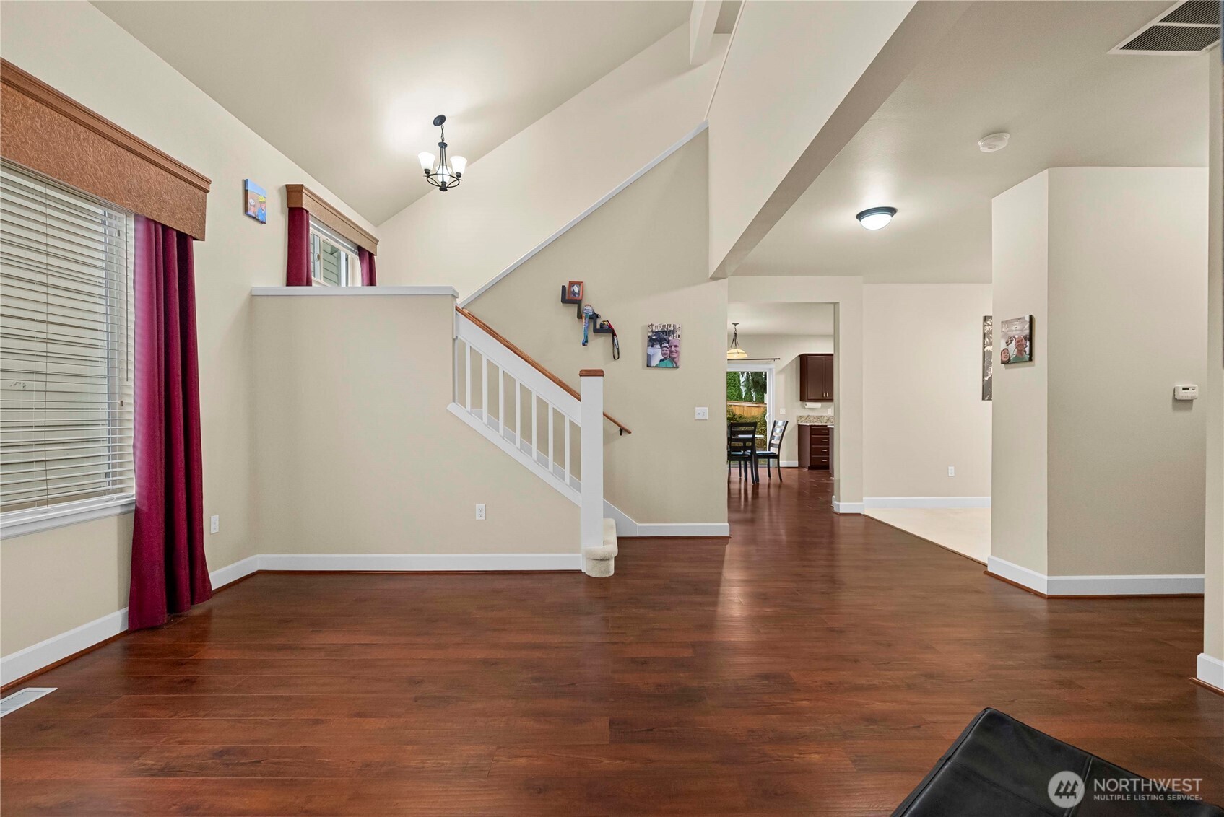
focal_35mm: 15
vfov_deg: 77.4
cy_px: 408
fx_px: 510
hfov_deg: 100.4
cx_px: 612
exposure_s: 1/10
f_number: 7.1
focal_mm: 15
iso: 1000
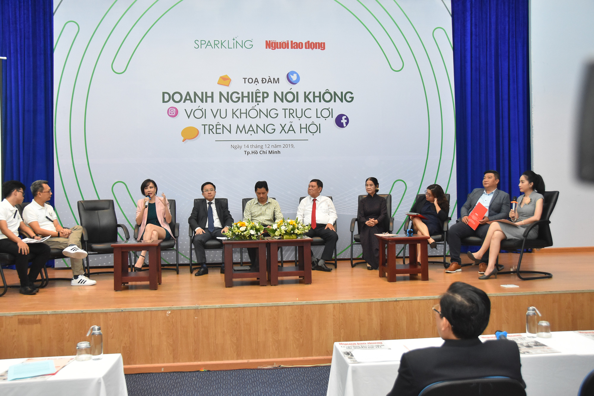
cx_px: 297
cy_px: 198
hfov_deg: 53.1
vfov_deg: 36.9
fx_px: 594
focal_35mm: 36
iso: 2000
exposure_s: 1/160
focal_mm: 24
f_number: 3.8
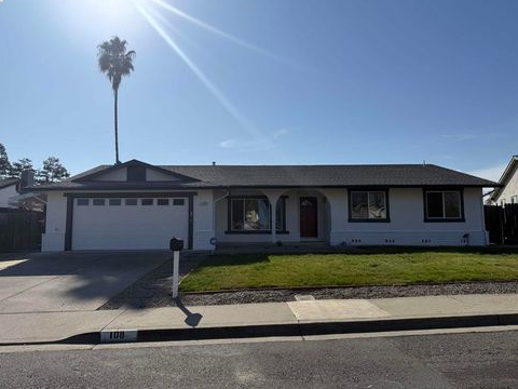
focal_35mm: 25
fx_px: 374
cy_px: 198
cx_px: 250
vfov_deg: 54.9
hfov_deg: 69.4
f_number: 1.78
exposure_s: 1/14286
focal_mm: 6.76
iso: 80
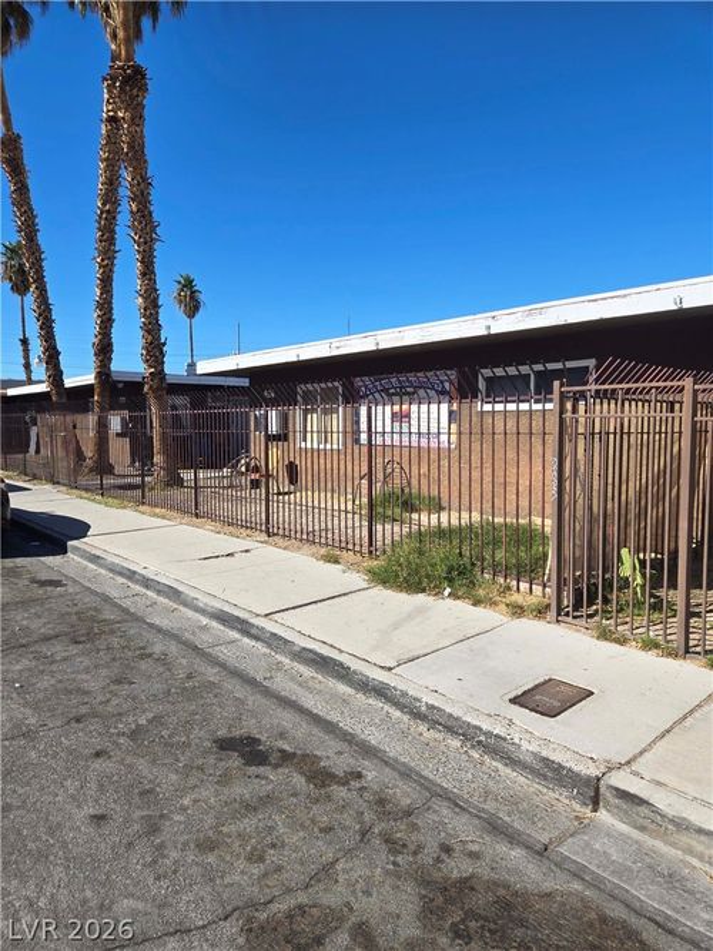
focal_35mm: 23
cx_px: 356
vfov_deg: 73.9
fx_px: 632
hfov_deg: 58.9
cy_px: 476
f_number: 1.8
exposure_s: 1/2289
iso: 25
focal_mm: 5.4
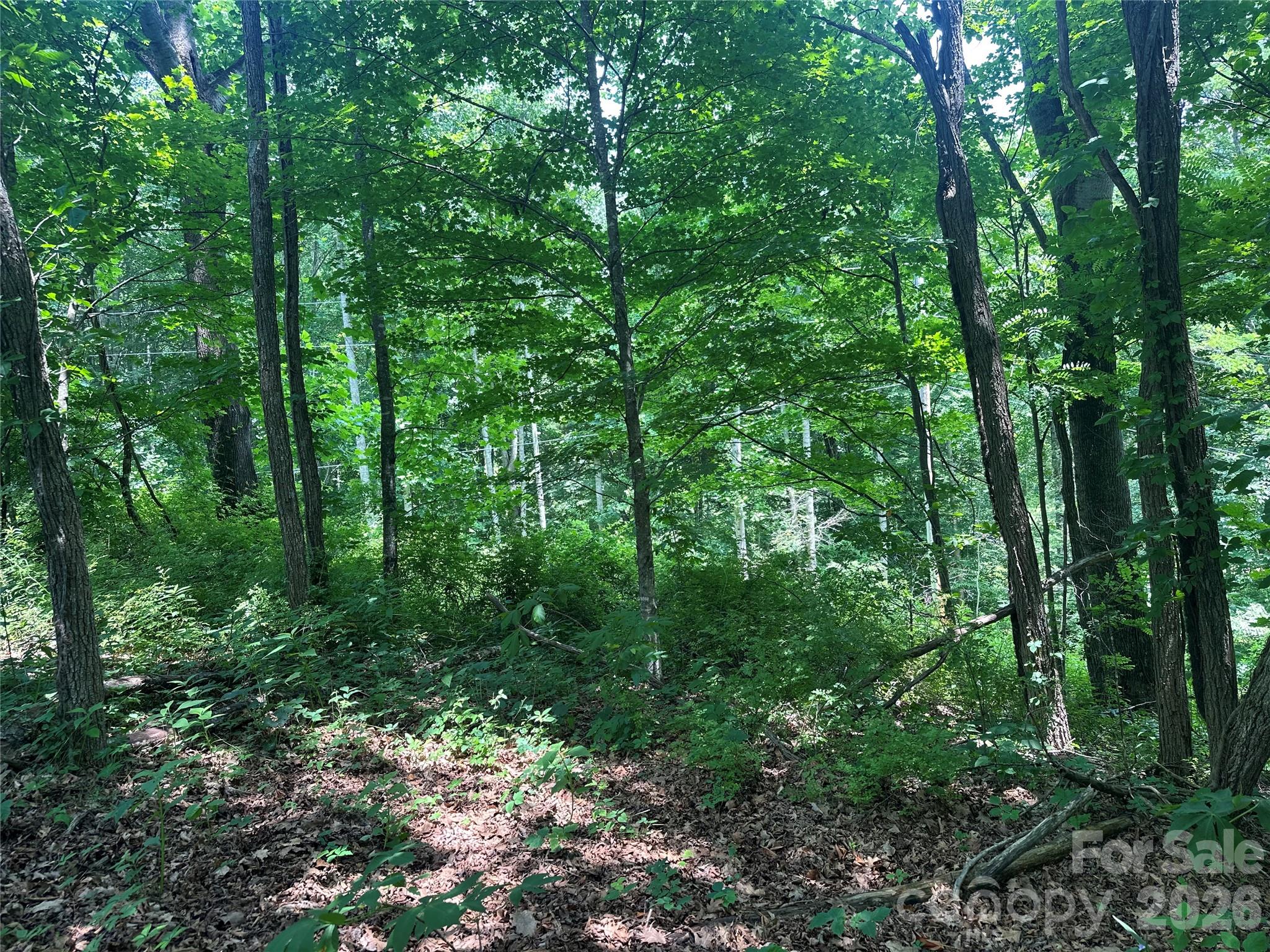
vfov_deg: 56.8
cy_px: 476
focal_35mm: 24
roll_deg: +4.3
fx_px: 881
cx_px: 635
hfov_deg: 71.6
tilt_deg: -2.2
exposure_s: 1/129
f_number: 1.78
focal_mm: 6.86
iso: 64
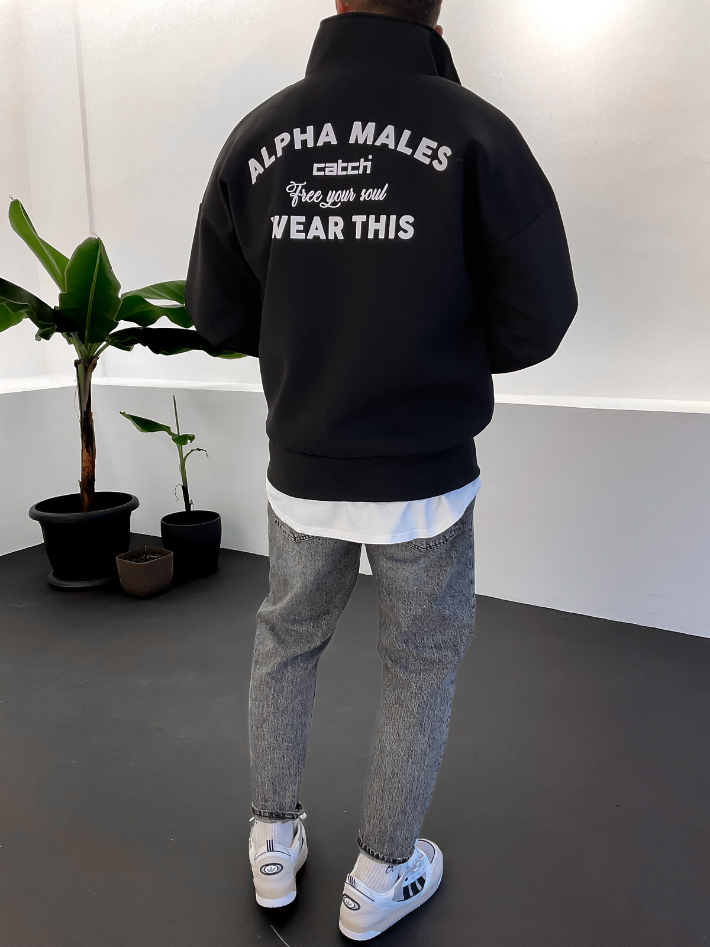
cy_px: 474
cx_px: 355
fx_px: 793
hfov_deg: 48.2
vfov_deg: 61.7
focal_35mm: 29
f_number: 1.8
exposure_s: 1/100
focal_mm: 3
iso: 64
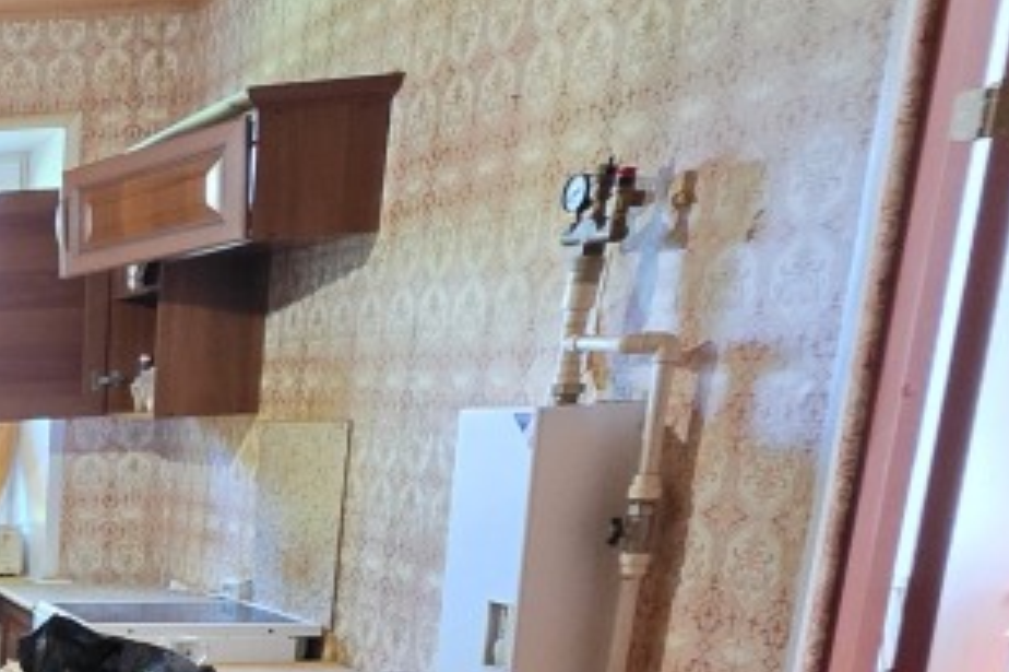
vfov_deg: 27.5
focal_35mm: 45
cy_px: 728
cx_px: -452
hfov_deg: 29.5
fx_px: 1261
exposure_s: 1/30
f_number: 1.9
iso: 1000
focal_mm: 2.2
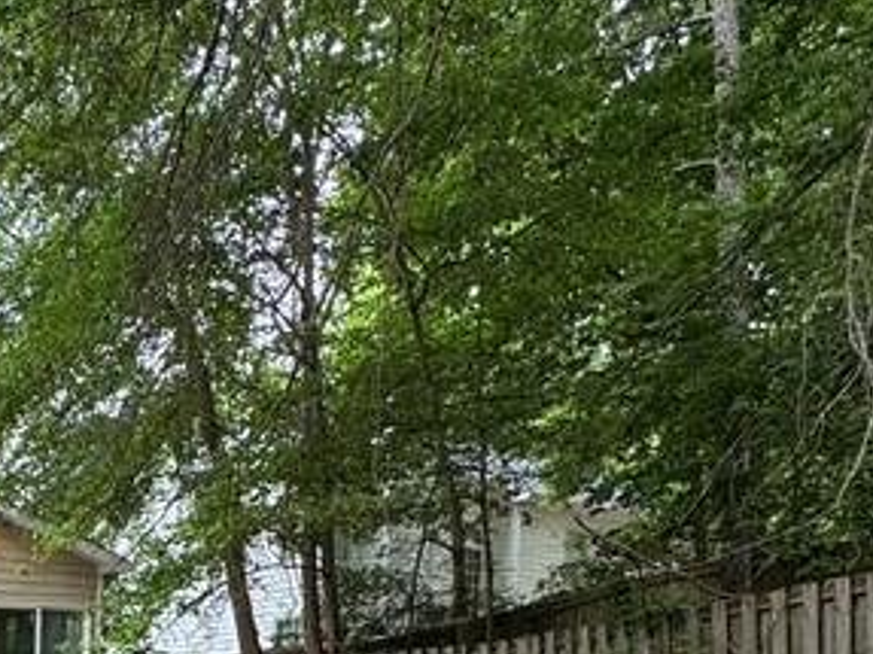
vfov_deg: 25.1
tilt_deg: -4.3
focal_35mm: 50
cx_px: -140
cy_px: 852
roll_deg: -1.0
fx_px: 1260
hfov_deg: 32.5
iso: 40
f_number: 2.2
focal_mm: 2.22
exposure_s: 1/99
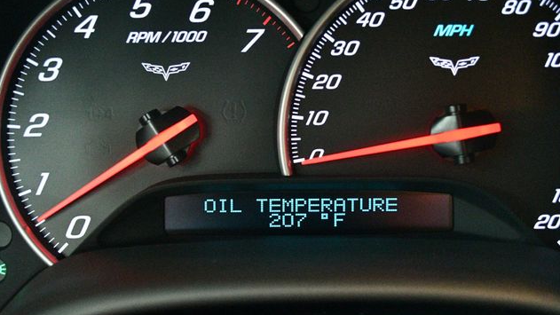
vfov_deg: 23.5
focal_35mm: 51
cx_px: 283
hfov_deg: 40.6
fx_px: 757
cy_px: 185
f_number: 4.8
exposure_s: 1/50
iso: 12800
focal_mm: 32
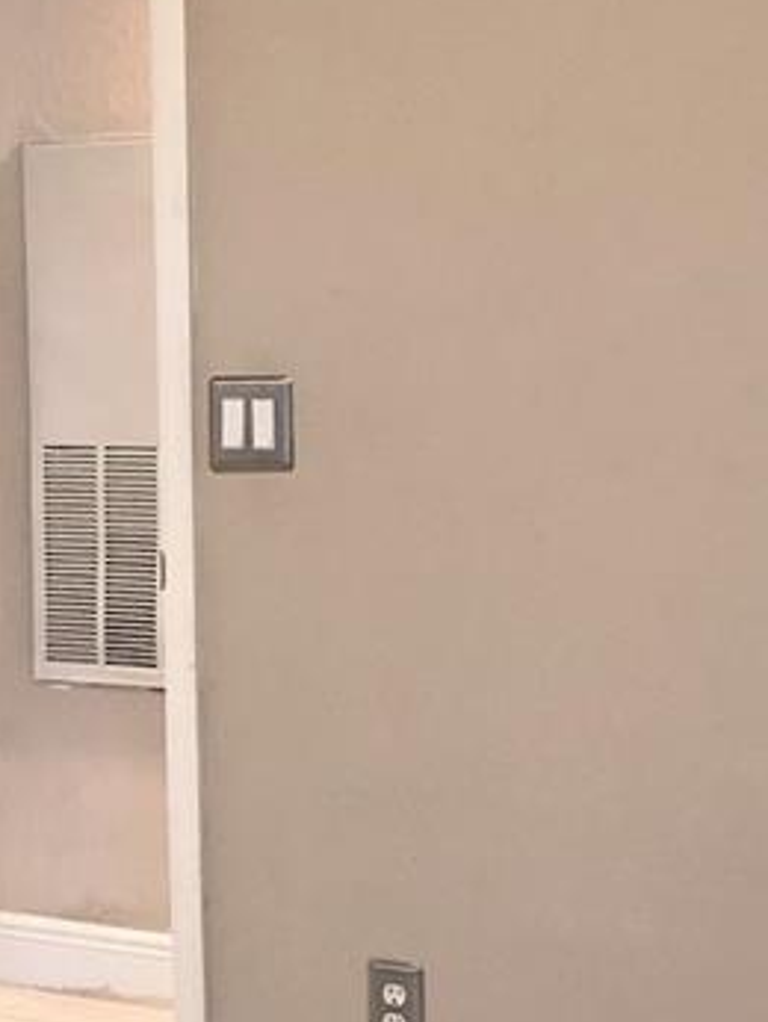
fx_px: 2866
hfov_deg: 15.1
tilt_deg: -8.0
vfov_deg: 20.1
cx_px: 92
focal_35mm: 97
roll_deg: +2.1
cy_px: 691
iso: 80
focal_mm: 3.99
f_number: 1.8
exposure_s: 1/15
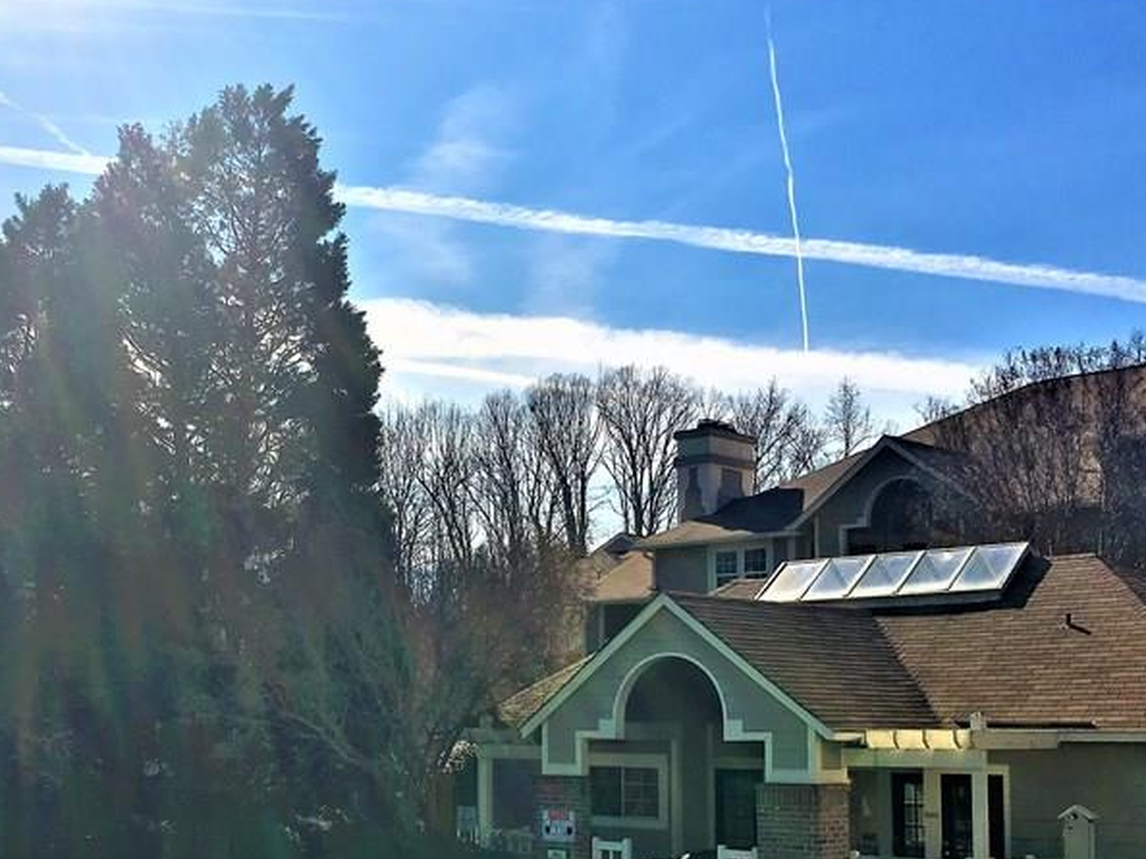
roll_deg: -0.4
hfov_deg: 37.8
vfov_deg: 28.6
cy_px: 651
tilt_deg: +4.5
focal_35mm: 50
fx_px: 1655
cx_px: 378
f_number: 2.2
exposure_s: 1/3205
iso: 25
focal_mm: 4.15
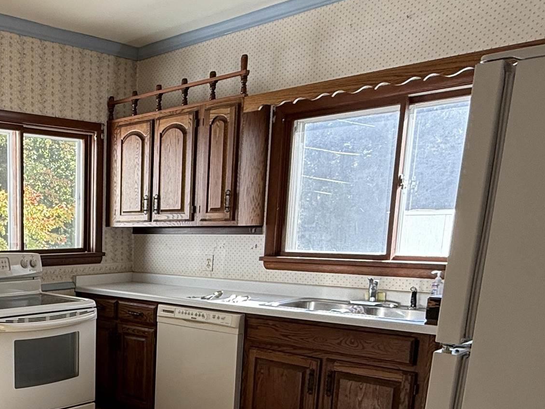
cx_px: 35
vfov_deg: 36.3
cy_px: 335
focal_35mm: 38
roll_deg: +0.2
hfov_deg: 43.8
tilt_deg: -10.2
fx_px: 598
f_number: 2.2
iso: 64
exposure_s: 1/136
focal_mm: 2.22
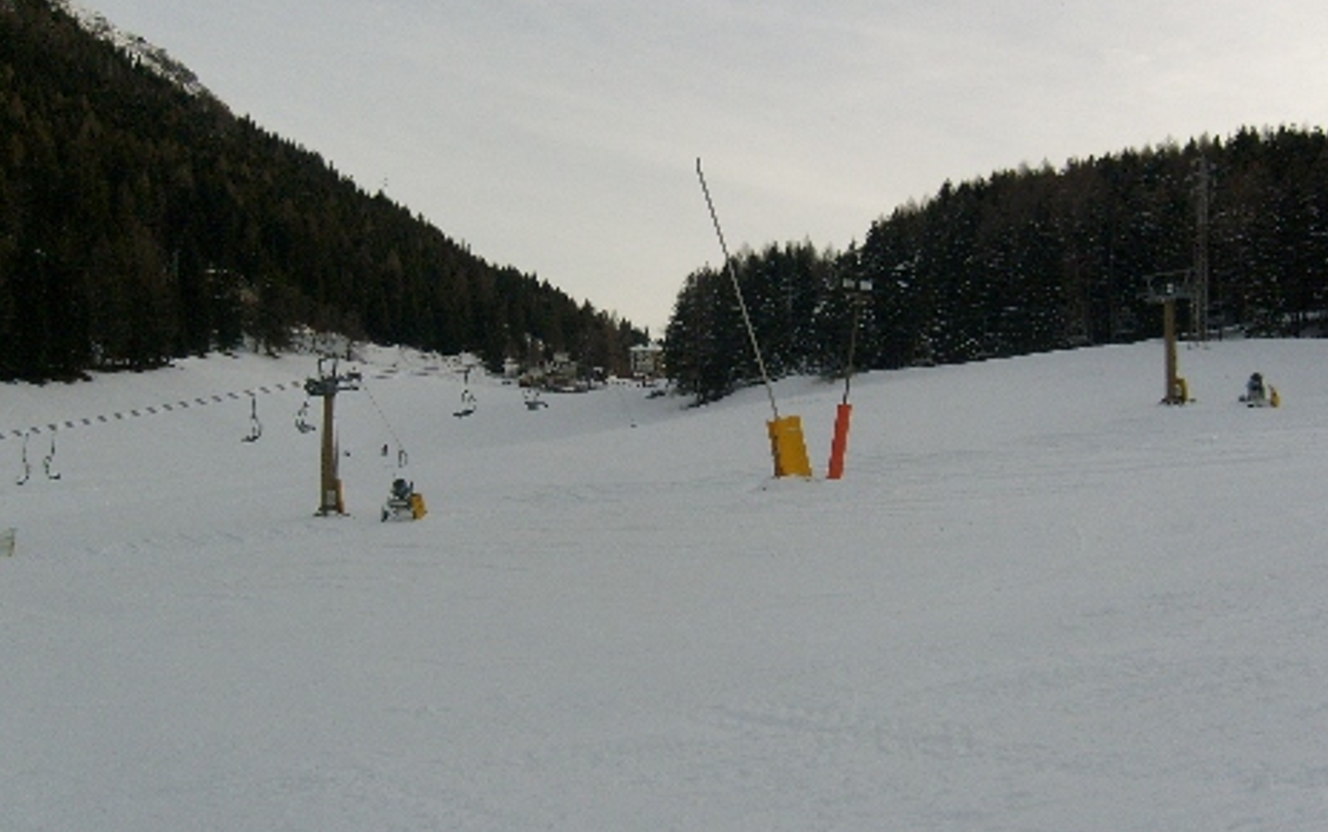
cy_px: 427
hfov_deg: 48.2
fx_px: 1485
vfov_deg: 31.3
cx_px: 700
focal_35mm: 41
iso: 80
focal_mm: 5.8
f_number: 7.1
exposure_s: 1/350
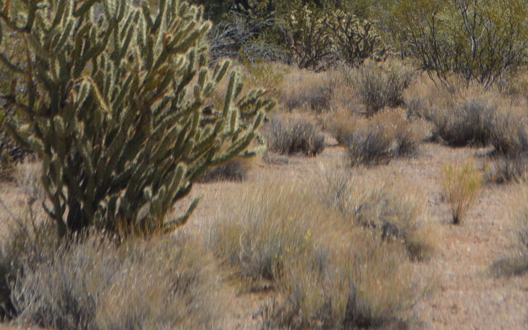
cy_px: -128
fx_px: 3272
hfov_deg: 9.2
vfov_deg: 5.7
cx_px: 538
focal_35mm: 227
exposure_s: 1/2000
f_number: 7.1
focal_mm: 55
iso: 400
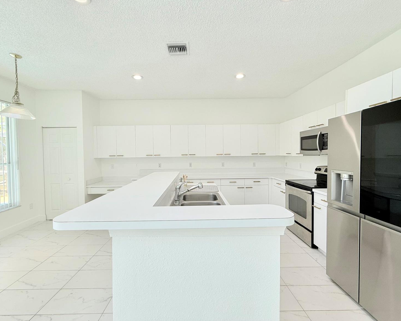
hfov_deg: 96.8
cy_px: 158
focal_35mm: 15
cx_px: 197
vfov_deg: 84.0
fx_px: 178
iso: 64
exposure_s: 1/120
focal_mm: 2.22
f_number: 2.2
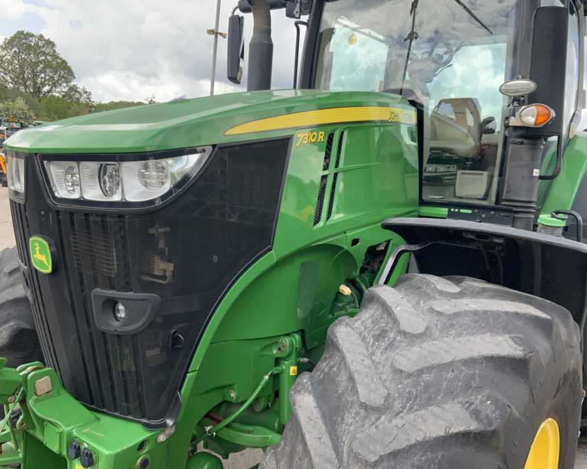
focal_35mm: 31
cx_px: 269
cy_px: 240
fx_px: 539
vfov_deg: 47.1
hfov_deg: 57.1
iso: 16
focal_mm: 3
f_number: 1.8
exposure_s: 1/383
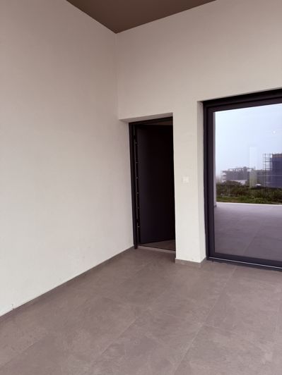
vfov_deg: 71.6
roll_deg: +1.9
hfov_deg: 56.8
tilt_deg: -4.2
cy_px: 188
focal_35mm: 24
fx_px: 261
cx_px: 141
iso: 80
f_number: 1.78
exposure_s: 1/1018
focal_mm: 6.76
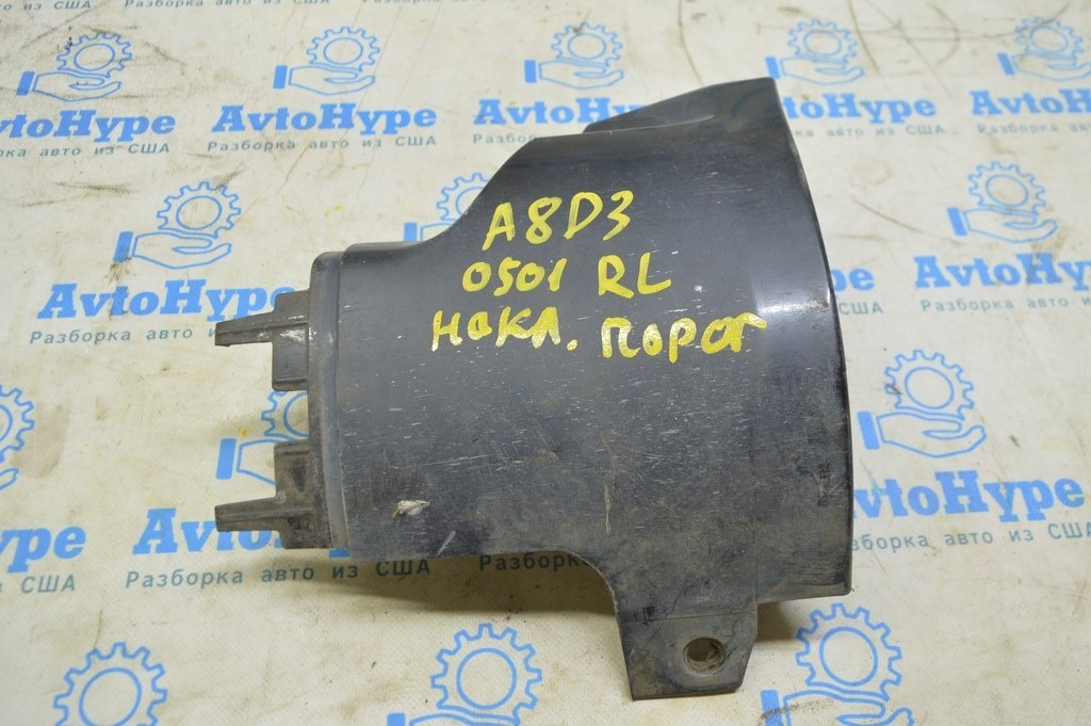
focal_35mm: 30
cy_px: 363
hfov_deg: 62.0
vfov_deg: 43.5
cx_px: 546
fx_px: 908
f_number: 5.6
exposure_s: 1/20
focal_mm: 20
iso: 400
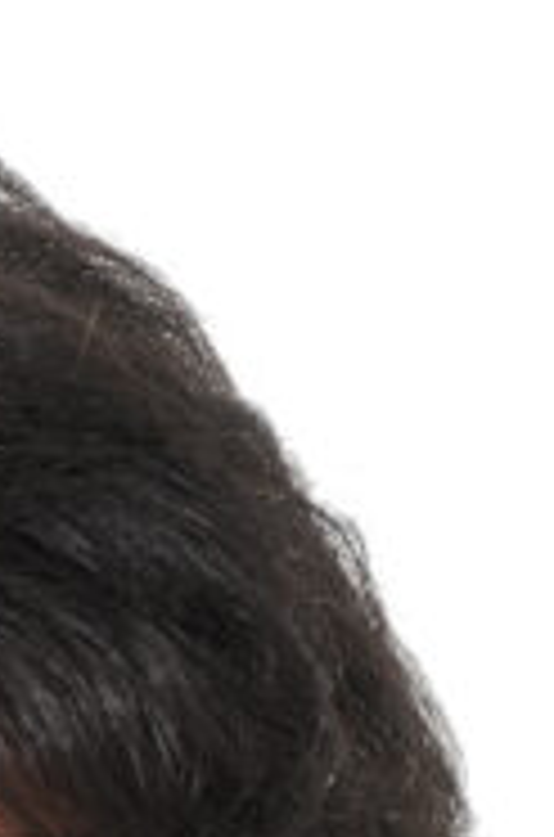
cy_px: 1696
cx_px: -572
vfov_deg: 2.6
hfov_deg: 1.7
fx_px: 18433
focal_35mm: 794
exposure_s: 1/60
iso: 125
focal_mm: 85
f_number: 7.1
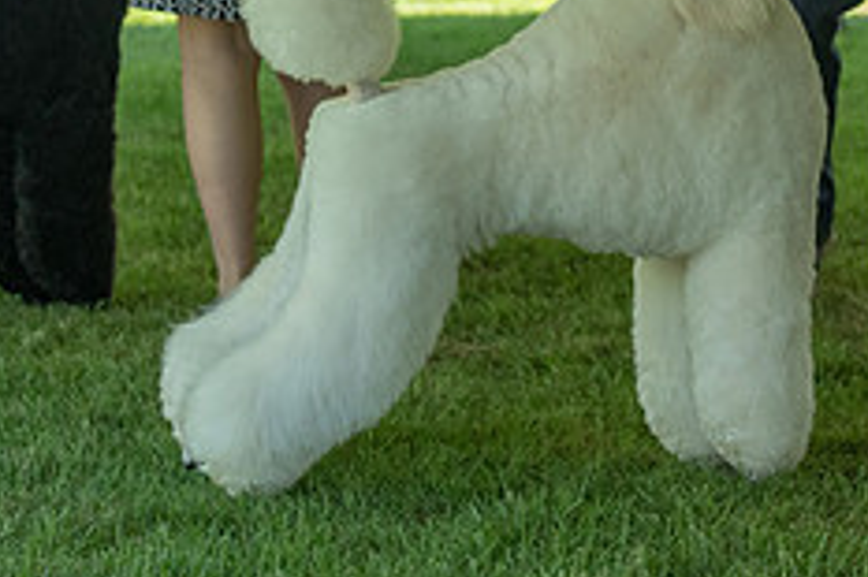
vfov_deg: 6.4
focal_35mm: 212
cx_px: 685
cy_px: -114
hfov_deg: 9.7
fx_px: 5108
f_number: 5
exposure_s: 1/1000
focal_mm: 85
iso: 2000
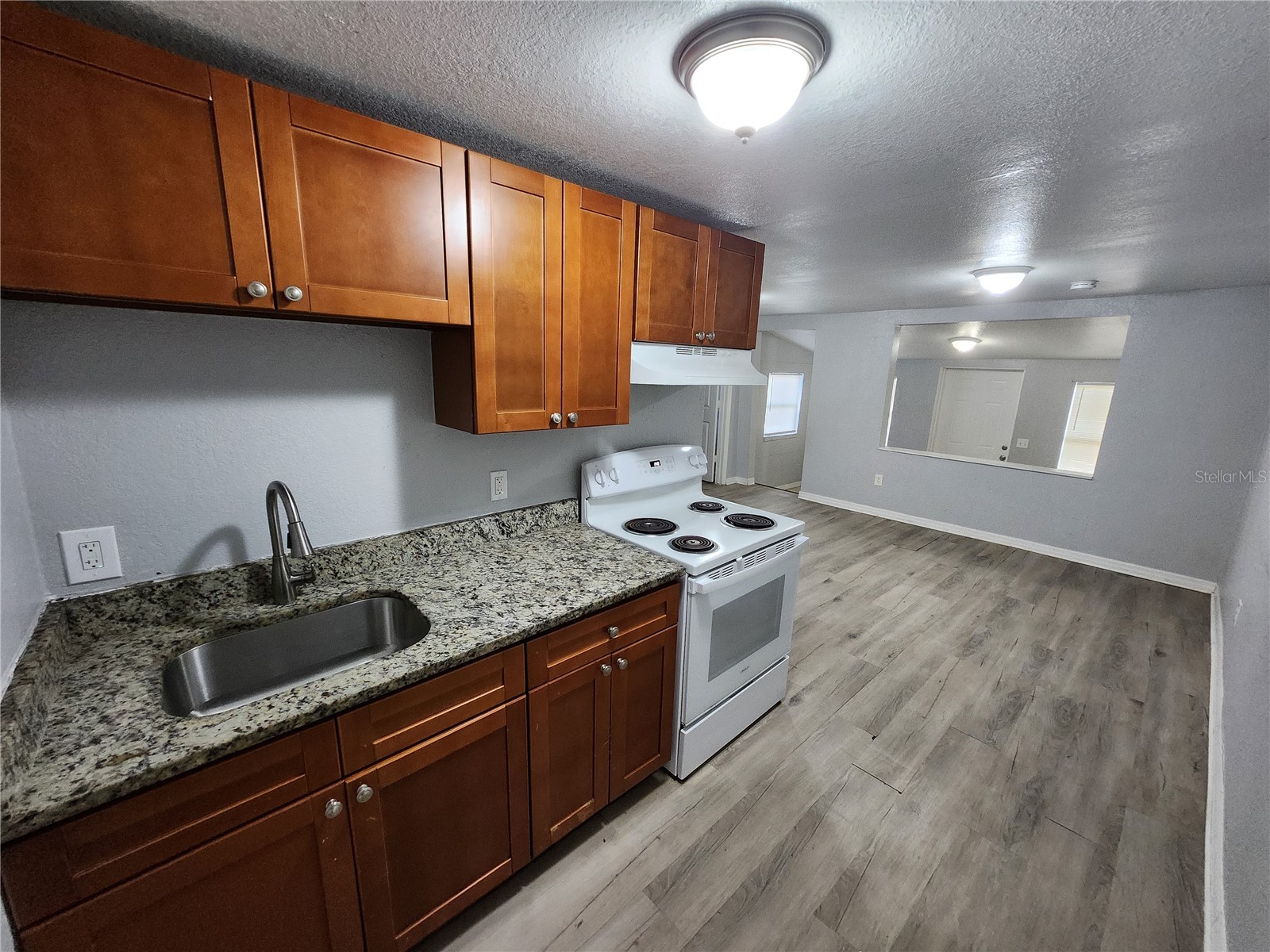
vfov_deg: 89.9
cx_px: 635
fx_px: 477
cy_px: 476
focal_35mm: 13
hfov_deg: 106.2
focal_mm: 1.74
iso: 400
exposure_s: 1/60
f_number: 2.2
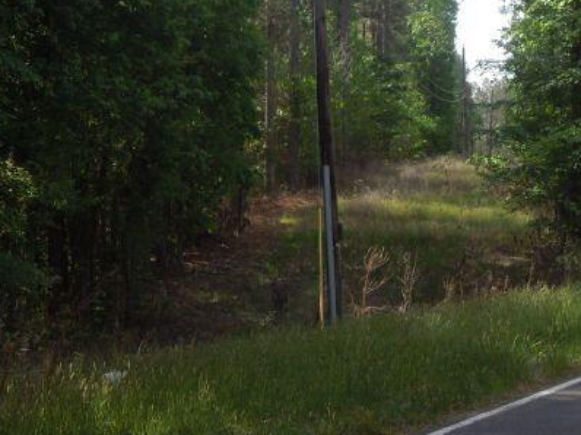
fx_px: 2332
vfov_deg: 10.5
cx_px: 337
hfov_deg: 14.2
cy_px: -44
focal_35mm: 139
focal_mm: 9.8
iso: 100
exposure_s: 1/250
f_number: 4.2
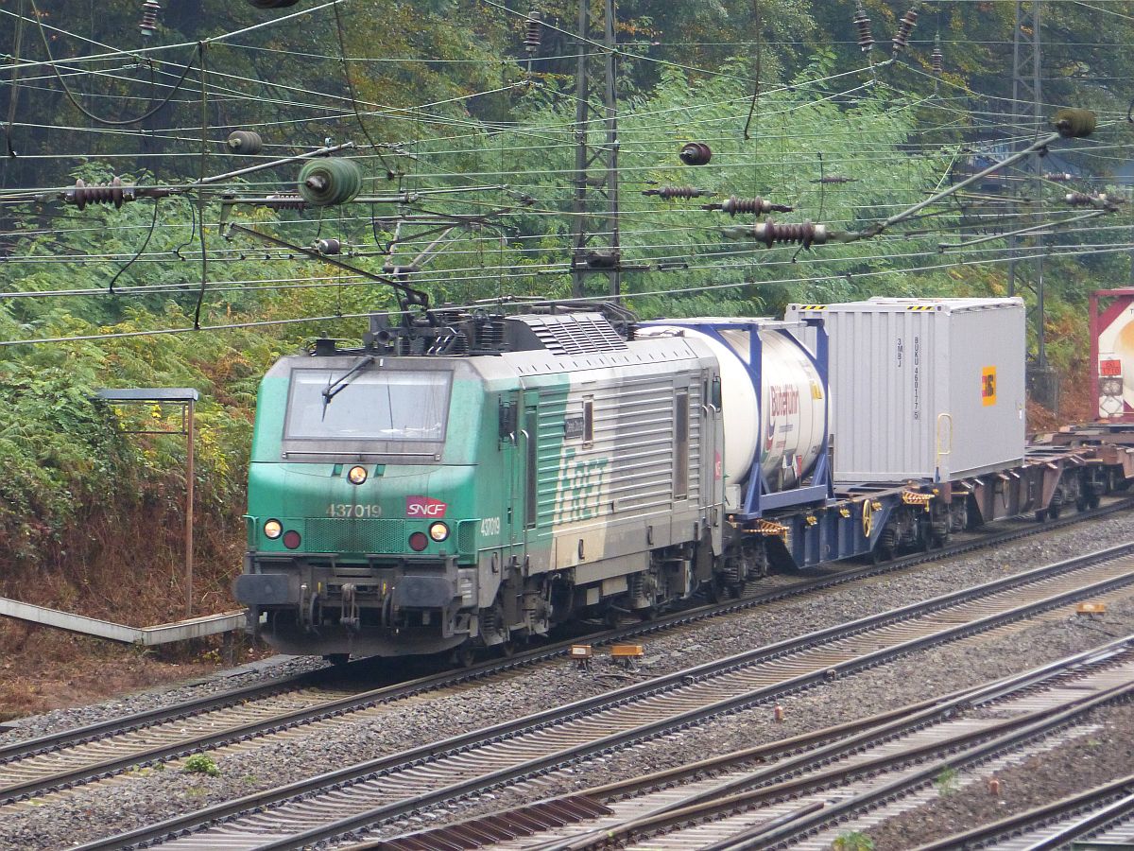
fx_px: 10352
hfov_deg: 6.3
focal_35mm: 316
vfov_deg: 4.7
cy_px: 426
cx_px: 567
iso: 400
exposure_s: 1/320
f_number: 2.8
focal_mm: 56.9
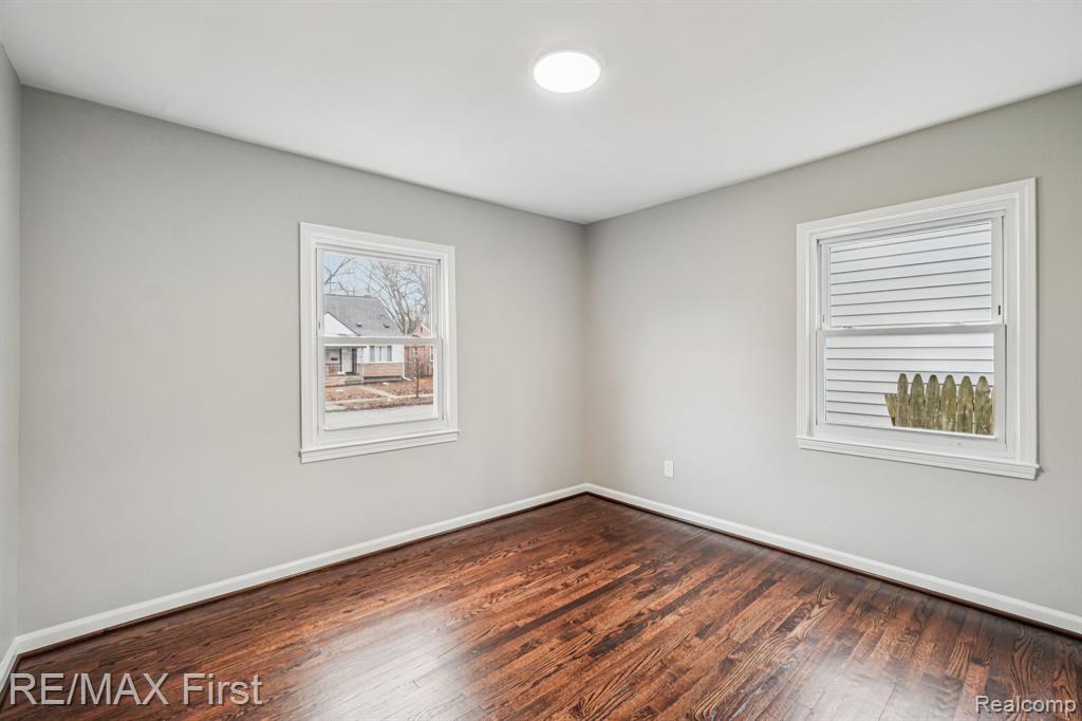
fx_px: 451
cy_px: 360
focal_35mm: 15
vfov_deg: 77.3
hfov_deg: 100.4
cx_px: 541
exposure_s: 1/20
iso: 400
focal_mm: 10
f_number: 8
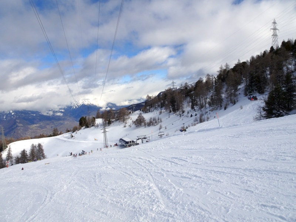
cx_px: 148
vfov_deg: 56.8
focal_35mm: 24
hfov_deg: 71.6
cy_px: 111
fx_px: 205
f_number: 3.5
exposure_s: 1/2000
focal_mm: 4.1
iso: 80
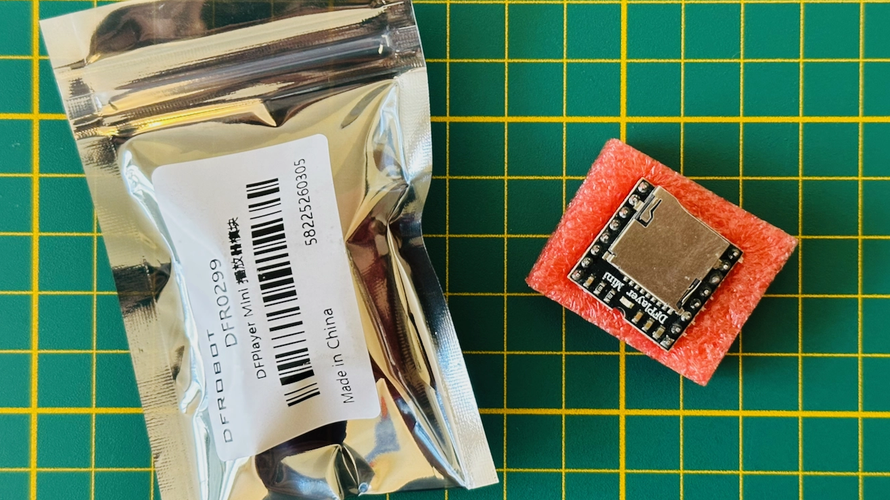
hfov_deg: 39.2
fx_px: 1251
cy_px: 248
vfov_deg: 22.6
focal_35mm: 53
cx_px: 444
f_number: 1.8
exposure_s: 1/40
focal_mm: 6.9
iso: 320
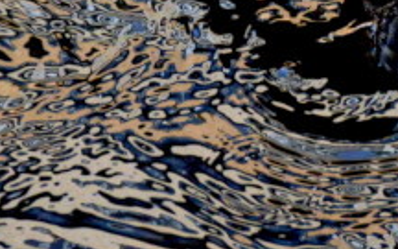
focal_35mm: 1130
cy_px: -96
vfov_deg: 1.2
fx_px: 12257
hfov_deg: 1.9
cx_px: 435
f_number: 5.6
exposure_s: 1/640
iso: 1600
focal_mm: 200
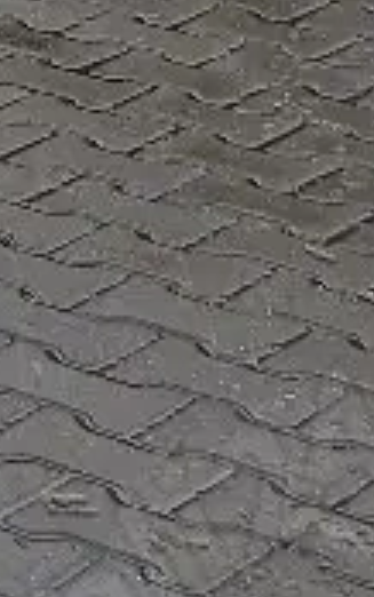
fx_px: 3045
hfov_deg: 5.6
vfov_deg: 10.9
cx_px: -1331
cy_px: -225
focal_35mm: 187
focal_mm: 5.54
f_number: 1.8
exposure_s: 1/588
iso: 40
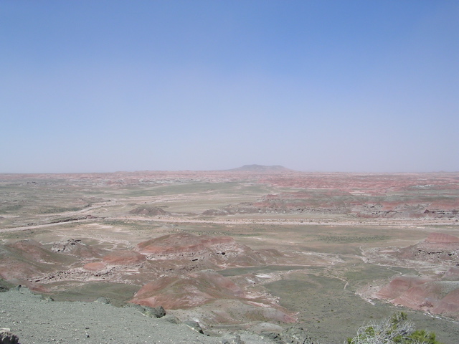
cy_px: 172
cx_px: 230
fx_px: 504
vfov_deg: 37.7
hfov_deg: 49.0
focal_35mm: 38
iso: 50
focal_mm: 5.8
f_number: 5.6
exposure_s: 1/380
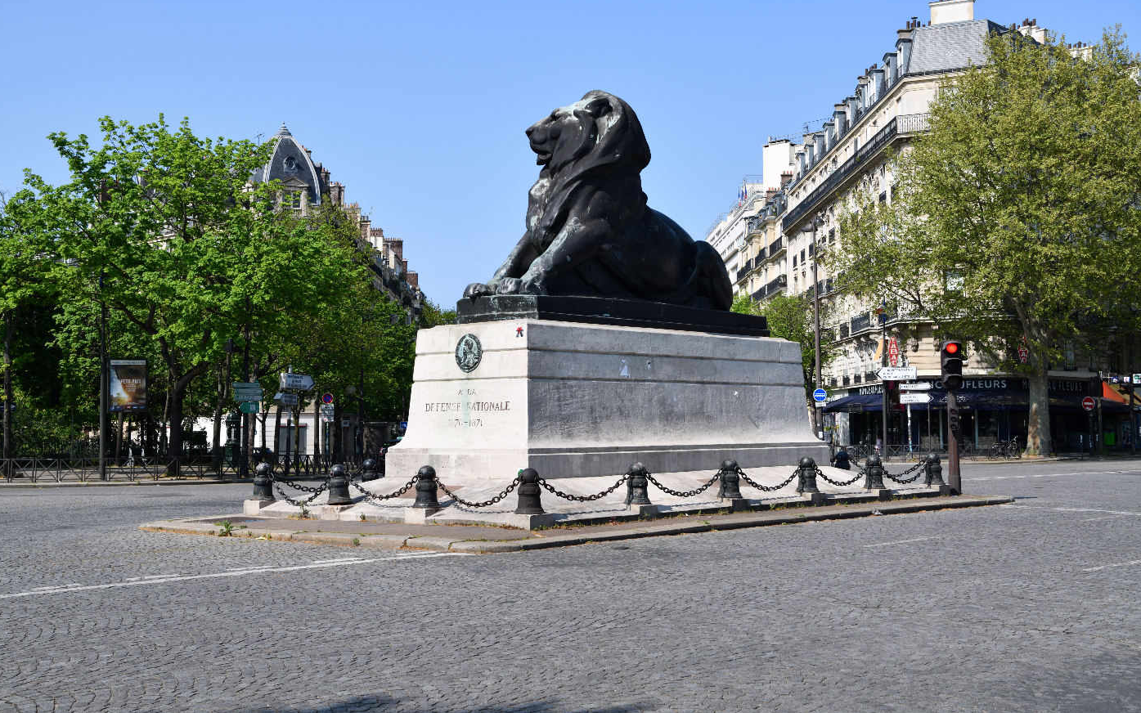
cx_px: 569
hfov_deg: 44.4
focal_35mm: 45
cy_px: 332
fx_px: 1399
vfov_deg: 28.6
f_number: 10
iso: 200
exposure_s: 1/400
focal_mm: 44
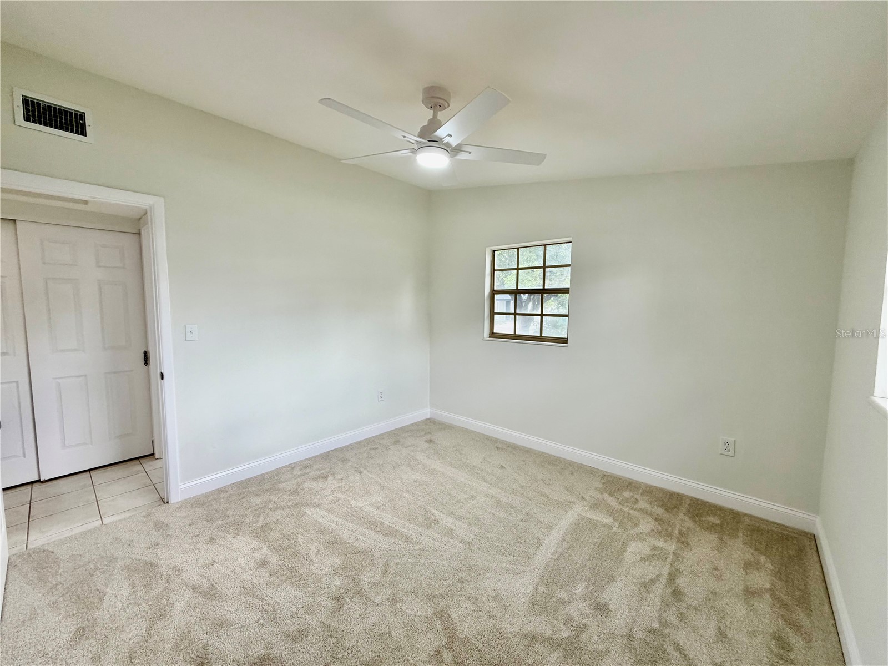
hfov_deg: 102.1
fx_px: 359
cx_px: 444
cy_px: 333
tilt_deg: -4.4
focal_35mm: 14
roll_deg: -0.3
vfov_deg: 85.7
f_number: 2.2
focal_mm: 2.22
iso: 125
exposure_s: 1/121
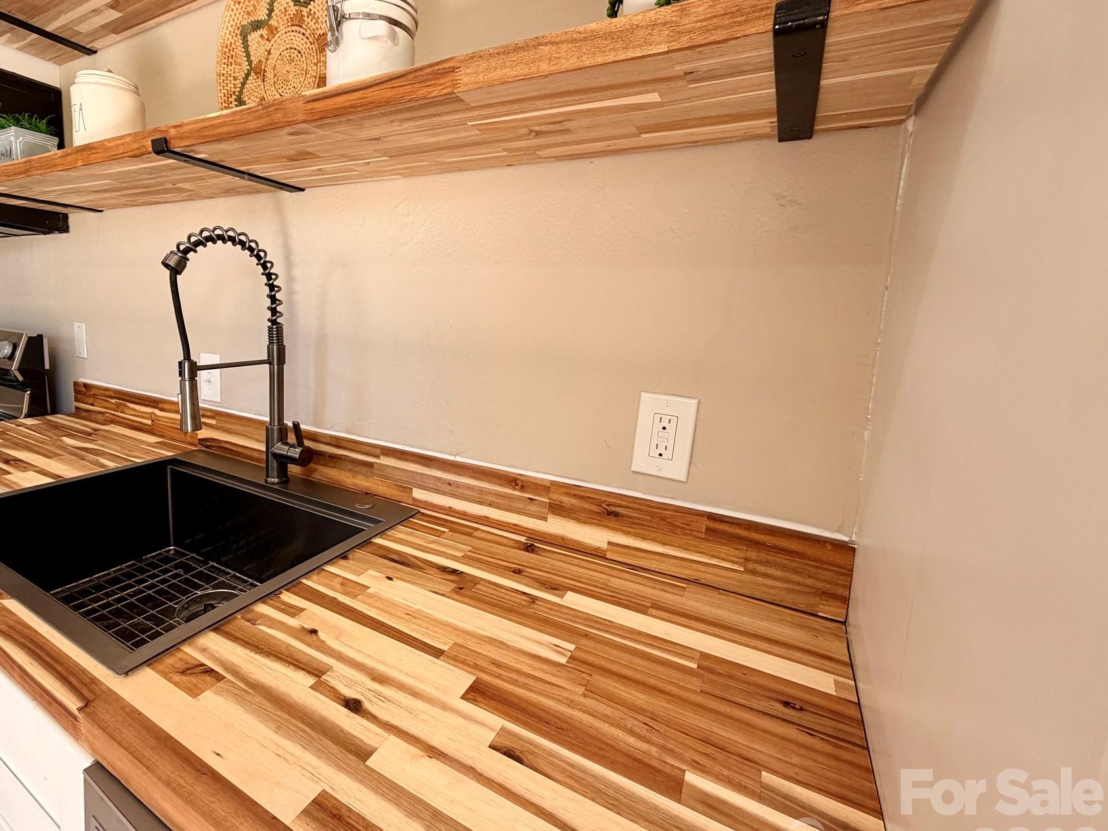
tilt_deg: -8.9
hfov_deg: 89.7
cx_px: 437
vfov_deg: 74.7
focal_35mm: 17
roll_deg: -2.1
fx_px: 544
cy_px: 393
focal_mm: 2.22
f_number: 2.2
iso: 125
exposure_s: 1/121
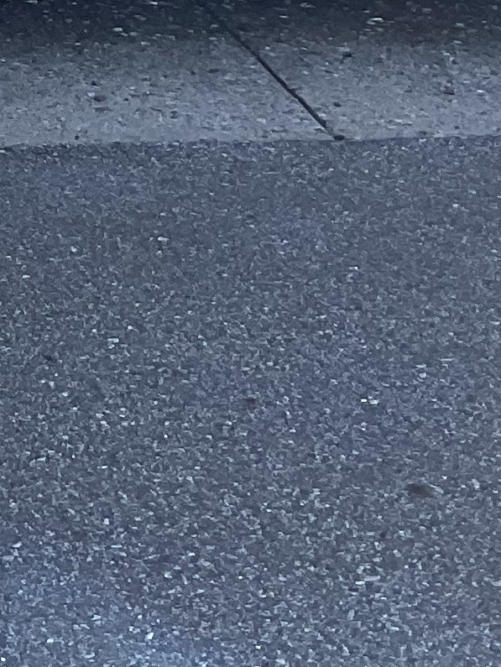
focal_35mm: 147
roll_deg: +0.1
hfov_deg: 9.4
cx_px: -511
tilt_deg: -7.7
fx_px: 2834
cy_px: -537
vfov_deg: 12.3
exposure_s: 1/465
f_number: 1.8
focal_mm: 3
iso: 16
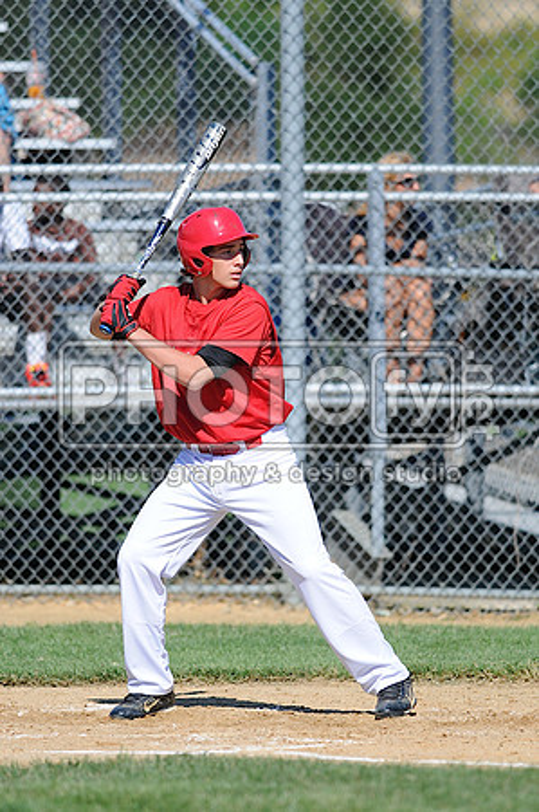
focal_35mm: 450
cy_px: 406
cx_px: 270
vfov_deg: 4.6
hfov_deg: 3.0
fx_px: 10129
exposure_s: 1/2000
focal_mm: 300
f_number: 4
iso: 200
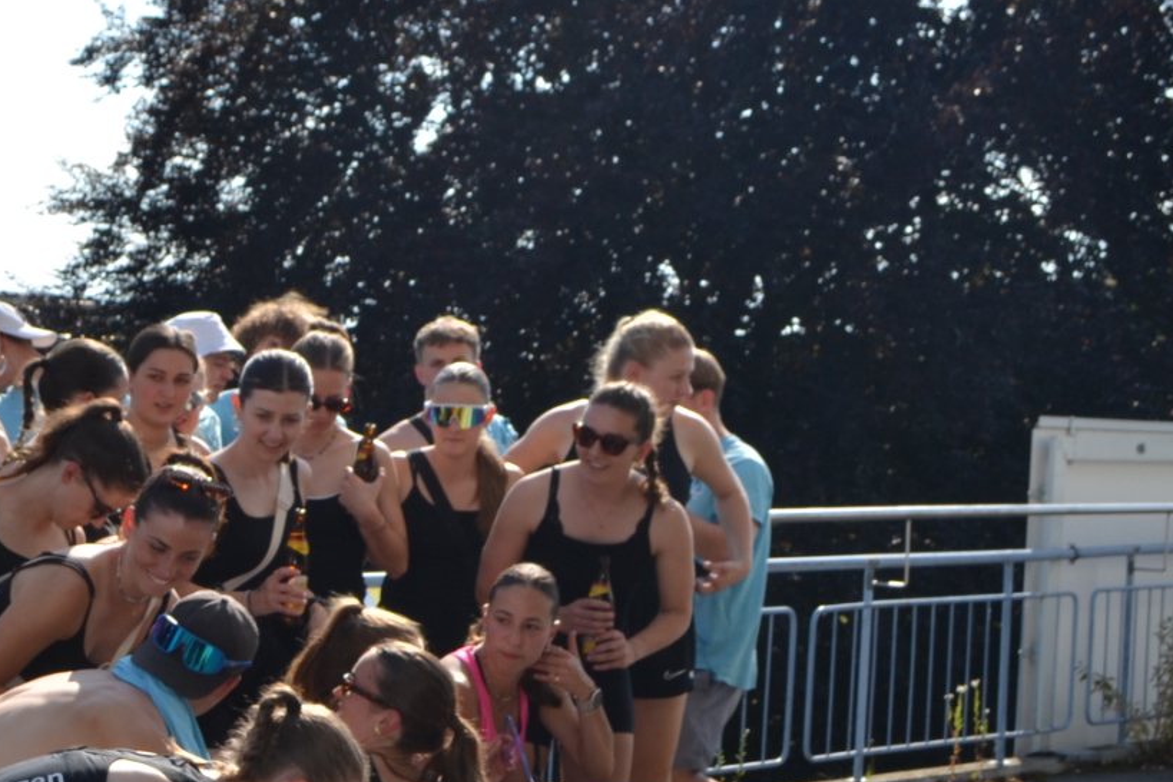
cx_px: -30
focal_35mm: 90
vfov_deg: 15.0
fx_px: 2932
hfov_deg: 21.7
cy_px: 721
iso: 100
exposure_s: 1/200
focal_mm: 24
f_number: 9
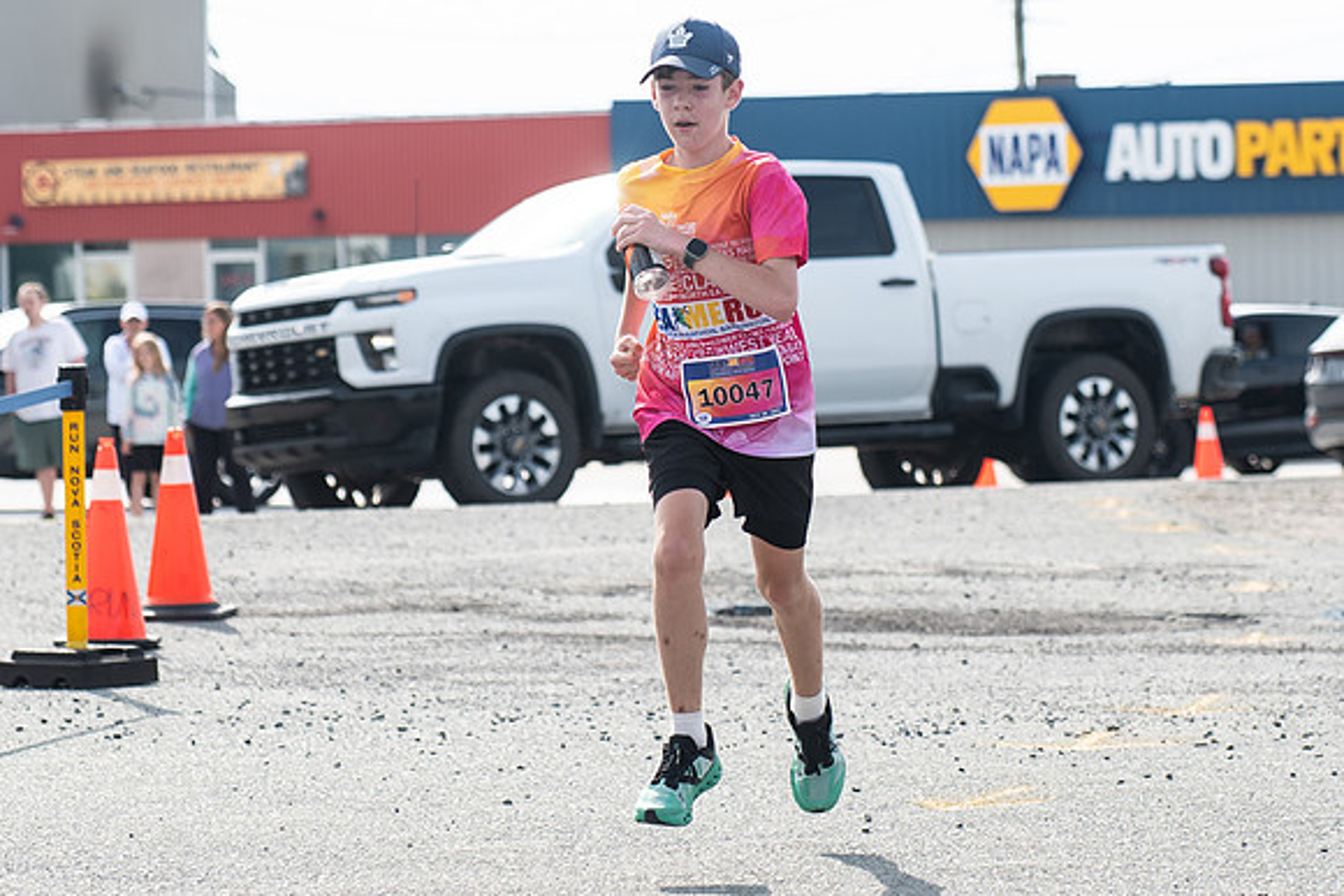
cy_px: 229
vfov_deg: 7.5
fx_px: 6798
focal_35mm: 182
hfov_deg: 11.3
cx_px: 619
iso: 250
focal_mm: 98
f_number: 4.5
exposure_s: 1/1600
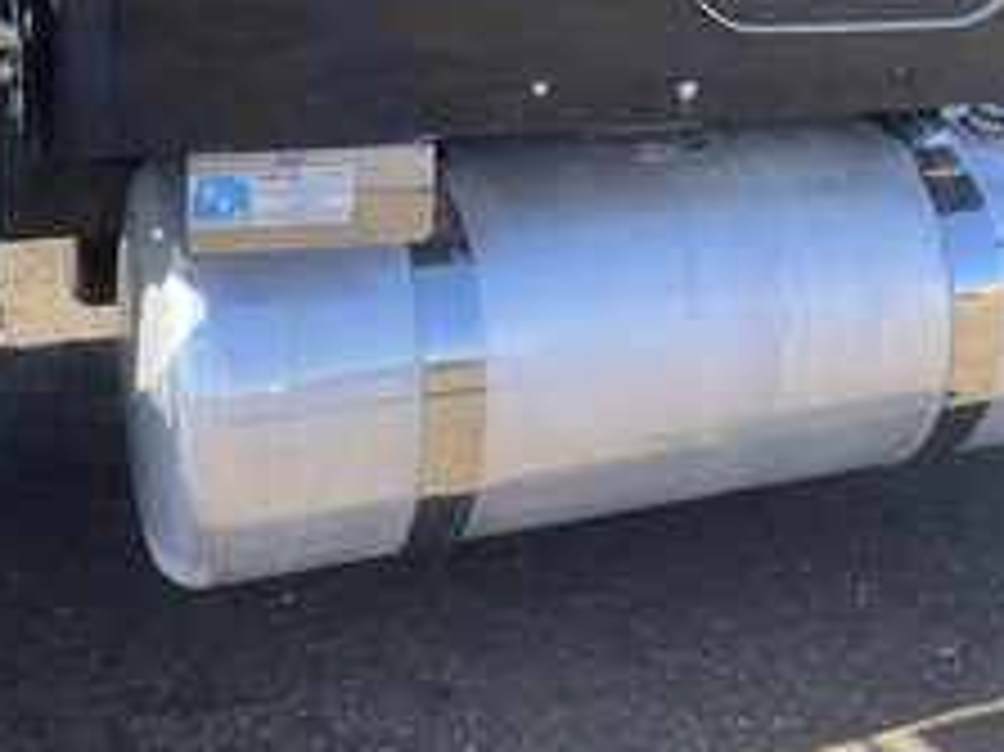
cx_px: 630
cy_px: 131
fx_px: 1507
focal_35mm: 52
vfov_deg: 27.4
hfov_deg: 36.6
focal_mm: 3
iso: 25
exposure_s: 1/415
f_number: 1.8
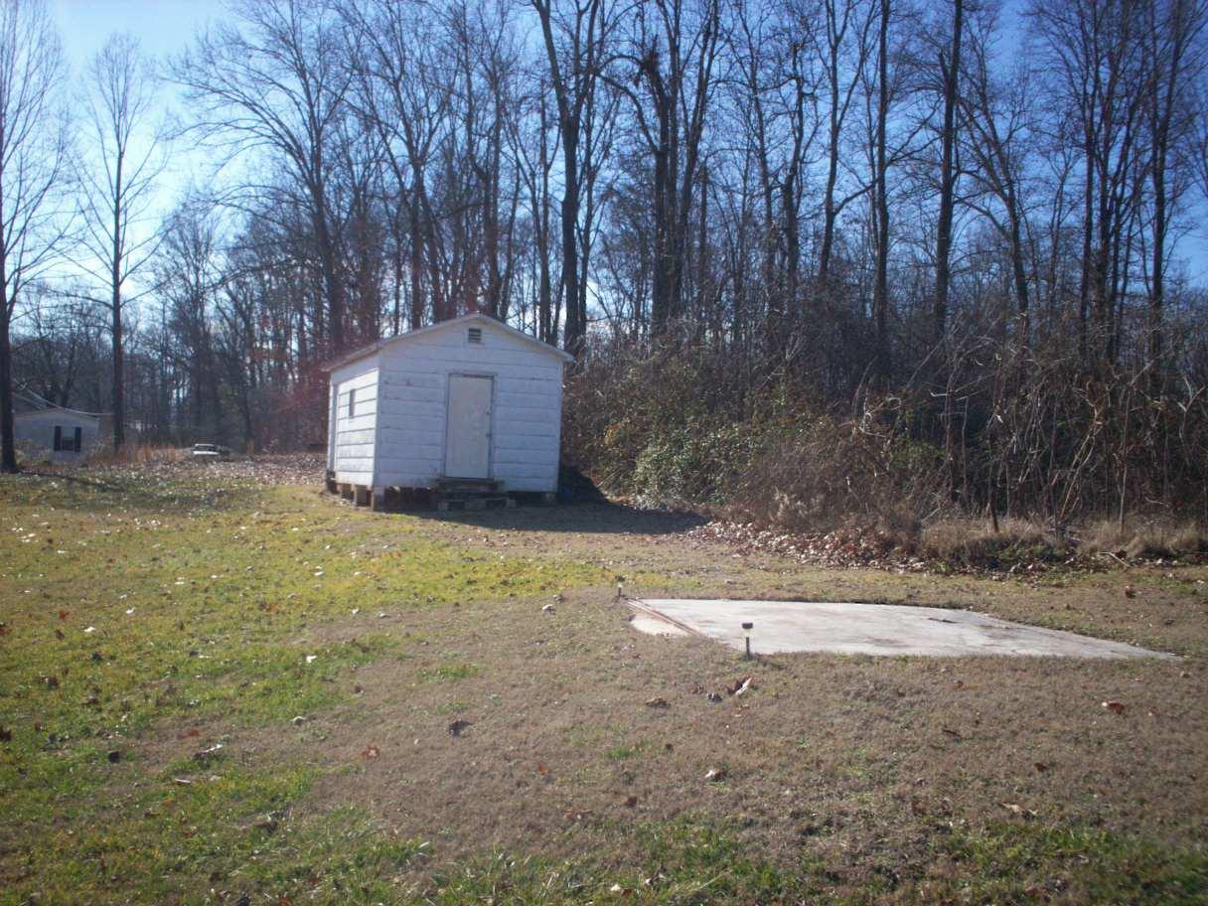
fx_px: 1256
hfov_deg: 51.4
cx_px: 604
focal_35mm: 36
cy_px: 453
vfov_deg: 39.7
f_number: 4.5
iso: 100
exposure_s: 1/497
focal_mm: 6
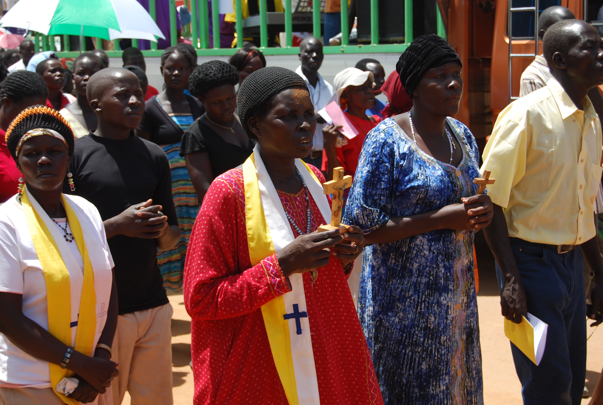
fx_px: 1158
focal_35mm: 69
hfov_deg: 29.2
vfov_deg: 19.8
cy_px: 202
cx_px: 302
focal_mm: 46
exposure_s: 1/200
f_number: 7.1
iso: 100
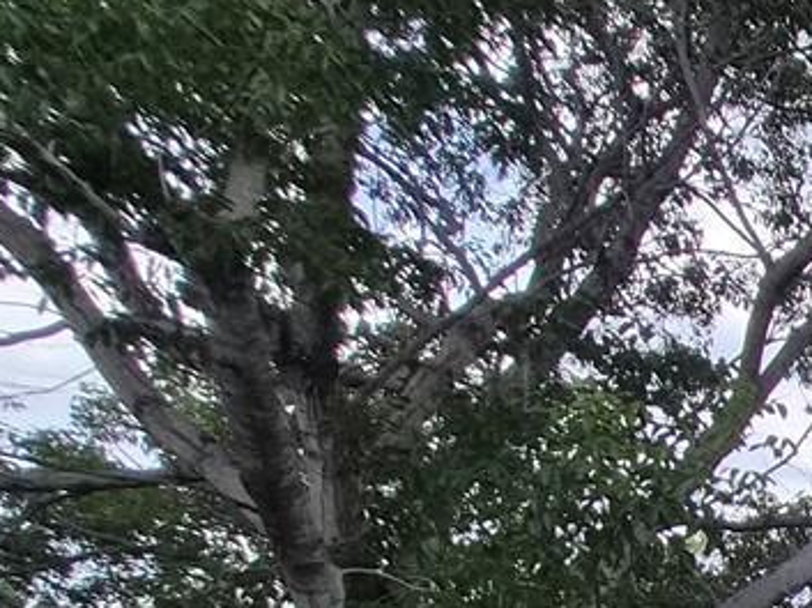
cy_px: 1004
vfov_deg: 20.0
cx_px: 1612
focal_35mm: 59
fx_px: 1383
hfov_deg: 19.3
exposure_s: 1/622
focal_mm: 1.7
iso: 25
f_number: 2.2
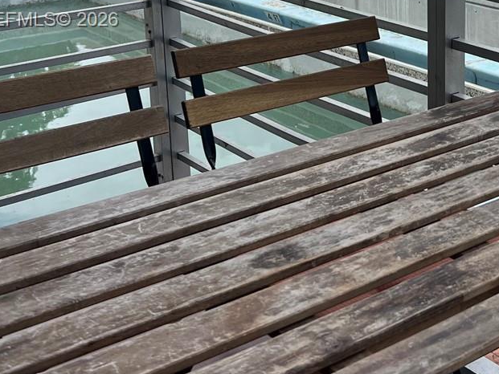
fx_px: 966
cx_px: 511
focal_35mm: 67
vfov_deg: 21.3
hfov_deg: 27.2
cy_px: 21
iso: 50
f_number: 1.5
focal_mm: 5.7
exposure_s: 1/3165
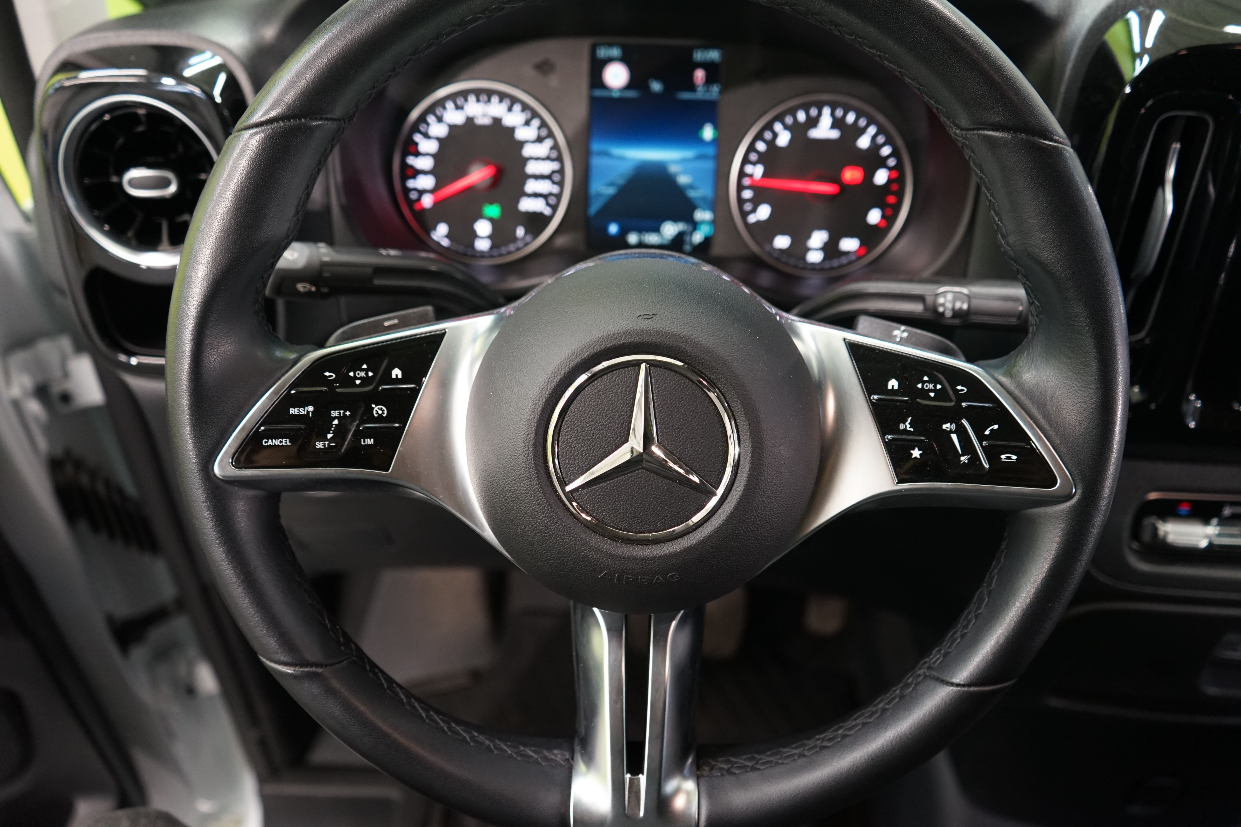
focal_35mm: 31
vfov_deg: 42.3
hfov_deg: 60.3
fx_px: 1069
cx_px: 620
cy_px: 414
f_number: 3.5
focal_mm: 31
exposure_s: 1/40
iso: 1250
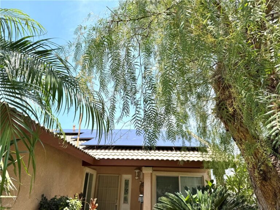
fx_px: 194
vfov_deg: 56.8
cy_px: 105
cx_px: 140
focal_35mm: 24
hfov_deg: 71.6
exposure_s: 1/2169
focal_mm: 6.76
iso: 80
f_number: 1.78
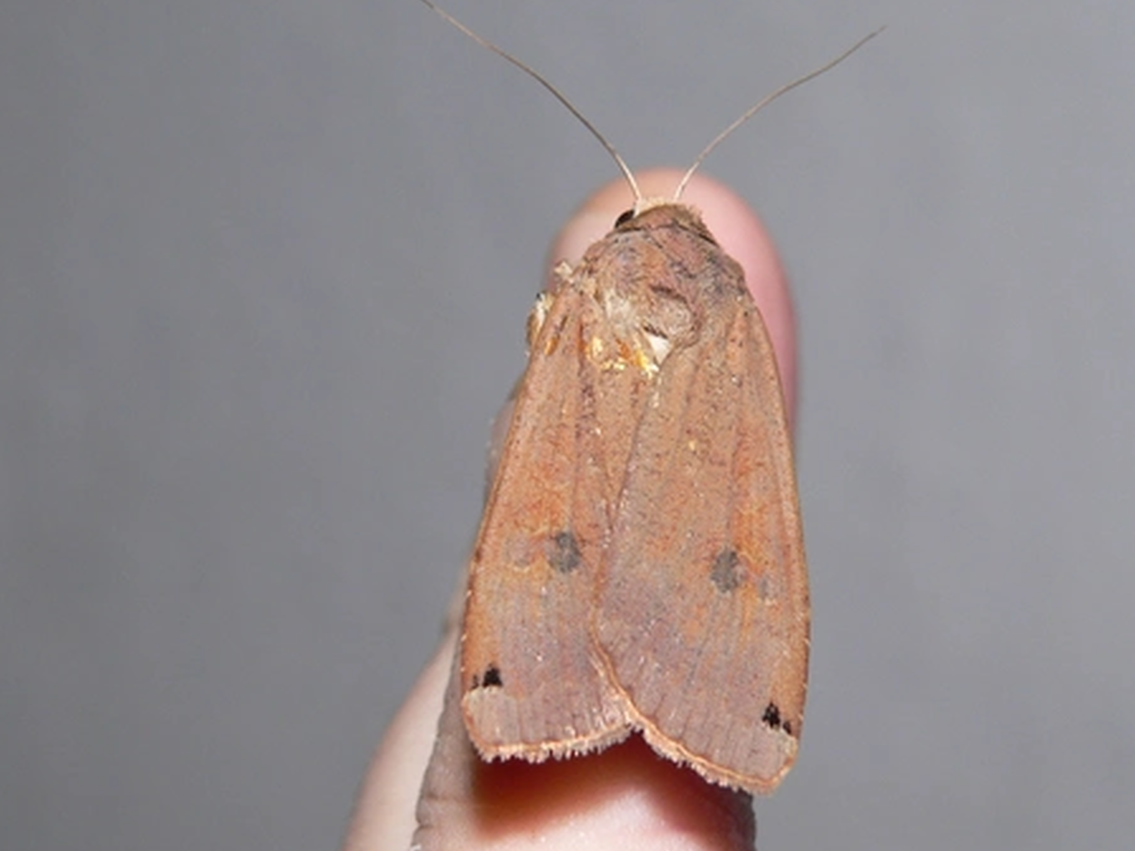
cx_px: 585
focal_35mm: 120
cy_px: 380
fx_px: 3935
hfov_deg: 16.4
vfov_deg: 12.3
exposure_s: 1/60
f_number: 4
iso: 100
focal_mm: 13.9
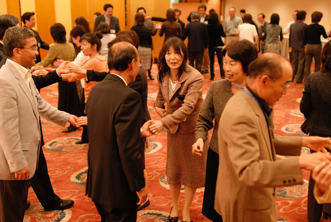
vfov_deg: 32.0
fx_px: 387
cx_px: 166
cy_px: 111
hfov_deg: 46.3
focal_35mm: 42
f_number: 2
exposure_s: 1/60
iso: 800
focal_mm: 28
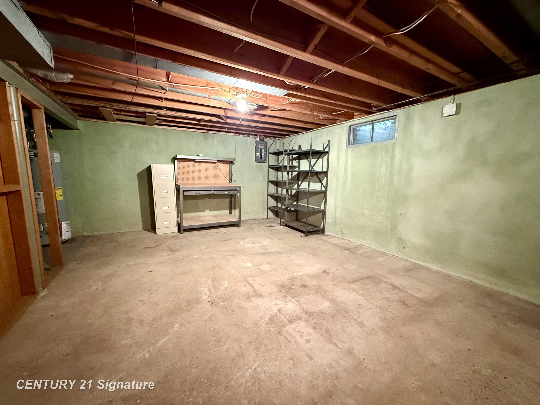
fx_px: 218
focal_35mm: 14
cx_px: 270
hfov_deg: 102.1
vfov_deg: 85.7
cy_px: 202
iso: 1250
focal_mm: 2.22
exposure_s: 1/40
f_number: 2.2
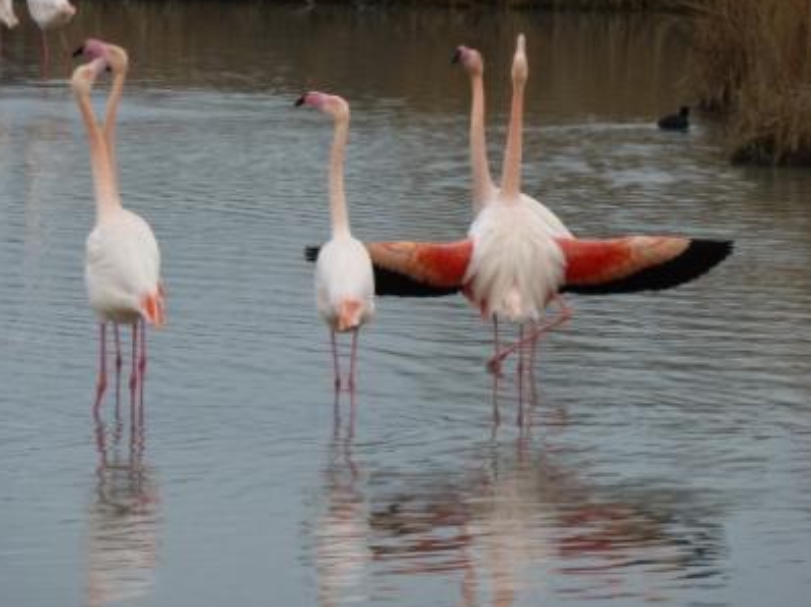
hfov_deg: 6.8
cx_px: 383
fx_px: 6860
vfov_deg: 5.1
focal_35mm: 293
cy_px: 324
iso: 80
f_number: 4.7
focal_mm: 42.6
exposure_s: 1/125
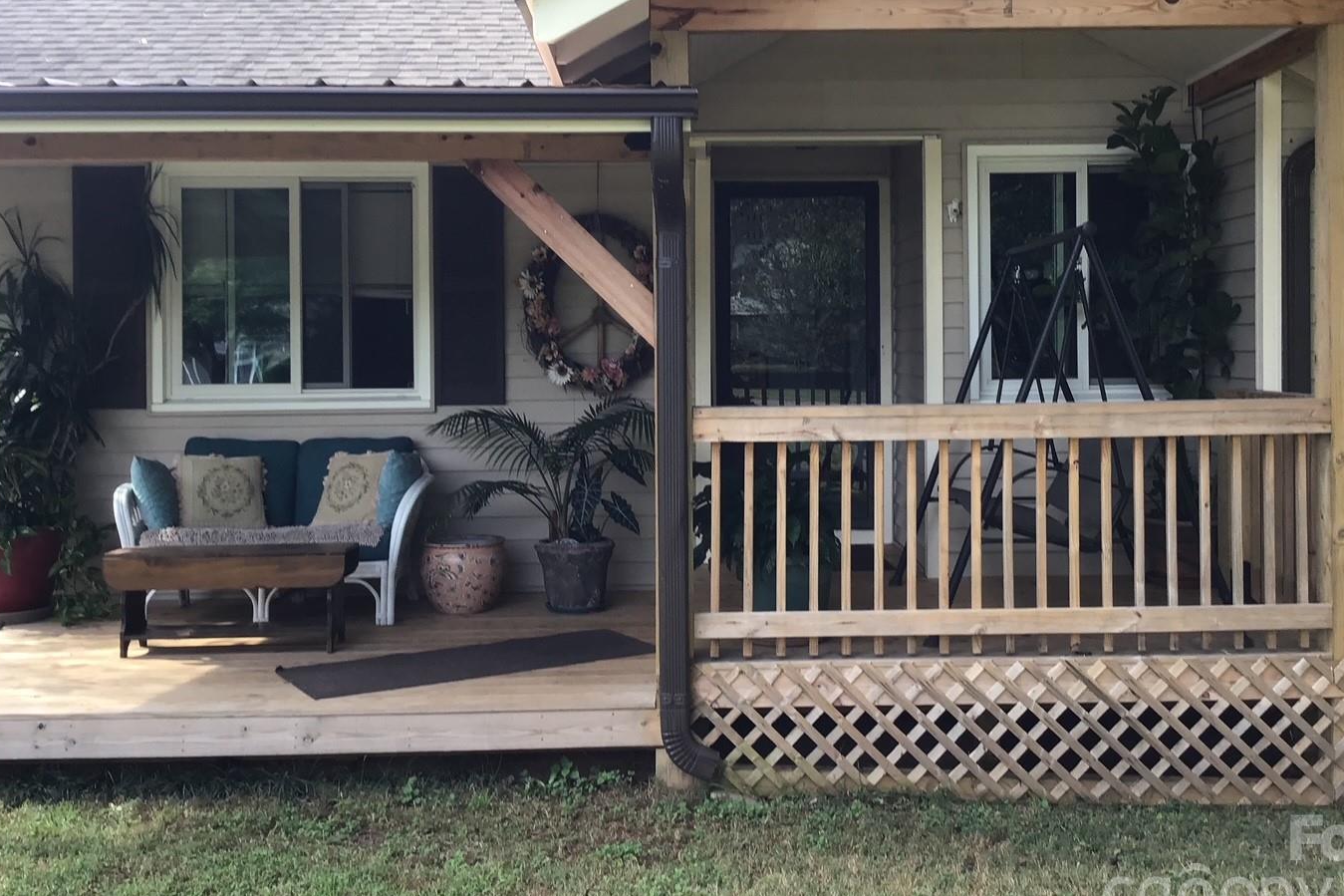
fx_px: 1456
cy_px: 354
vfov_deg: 34.1
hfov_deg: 49.5
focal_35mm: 39
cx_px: 738
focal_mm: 3.3
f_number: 2.4
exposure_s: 1/120
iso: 25
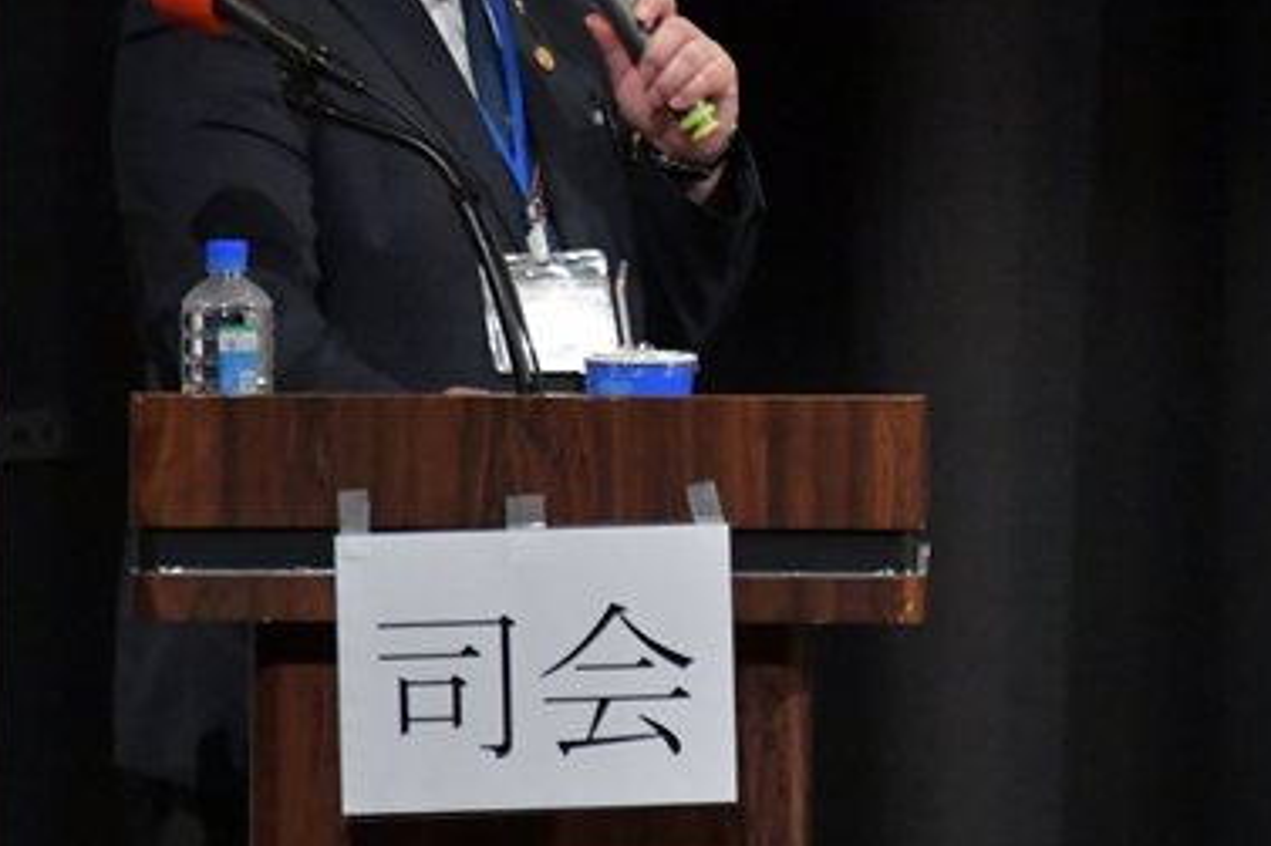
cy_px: 212
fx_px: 32606
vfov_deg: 1.5
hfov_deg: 2.2
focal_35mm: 924
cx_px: 1054
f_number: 5.6
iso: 10000
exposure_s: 1/400
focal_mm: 300
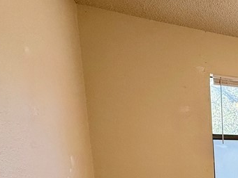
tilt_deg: -7.2
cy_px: 188
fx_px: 289
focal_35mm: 42
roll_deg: -0.9
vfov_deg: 31.1
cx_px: 336
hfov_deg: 30.6
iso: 160
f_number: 2.2
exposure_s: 1/120
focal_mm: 2.22
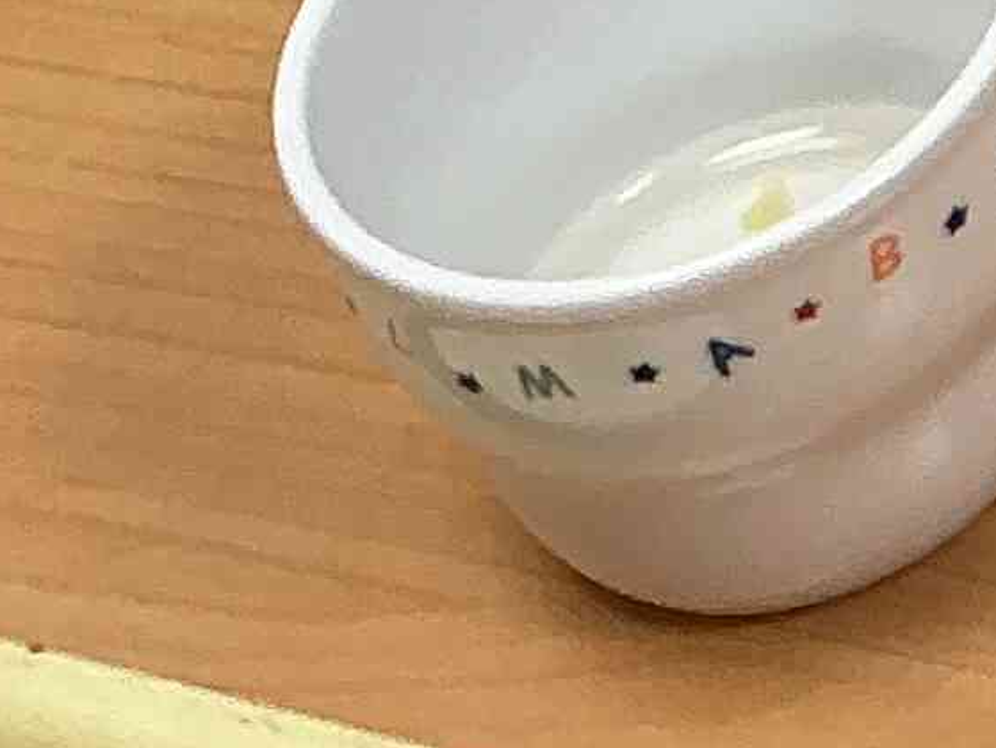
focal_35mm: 209
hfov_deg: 7.7
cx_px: 3375
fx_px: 6017
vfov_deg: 6.5
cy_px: -1473
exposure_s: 1/120
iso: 25
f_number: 1.8
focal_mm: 3
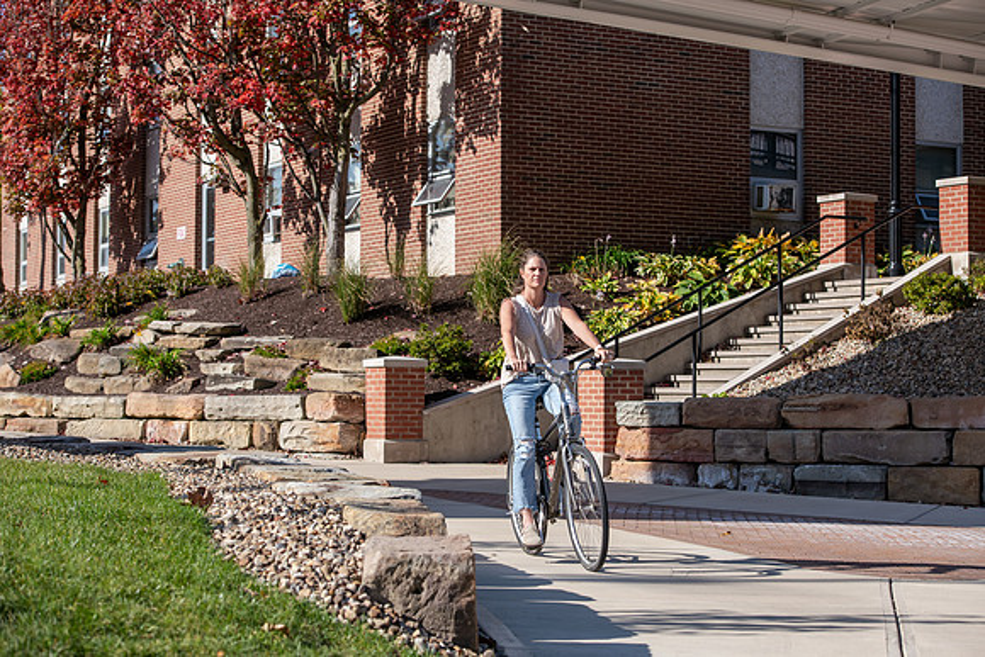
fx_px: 1916
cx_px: 492
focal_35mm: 70
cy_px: 328
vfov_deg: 19.5
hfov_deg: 28.8
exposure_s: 1/640
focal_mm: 70
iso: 160
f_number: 5.6
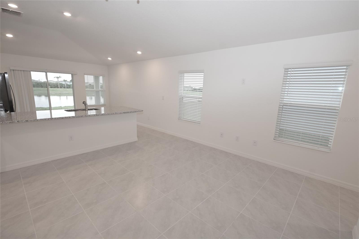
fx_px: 169
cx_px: 180
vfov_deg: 70.4
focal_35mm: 17
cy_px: 120
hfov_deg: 93.3
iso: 200
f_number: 4
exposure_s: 1/60
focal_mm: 17
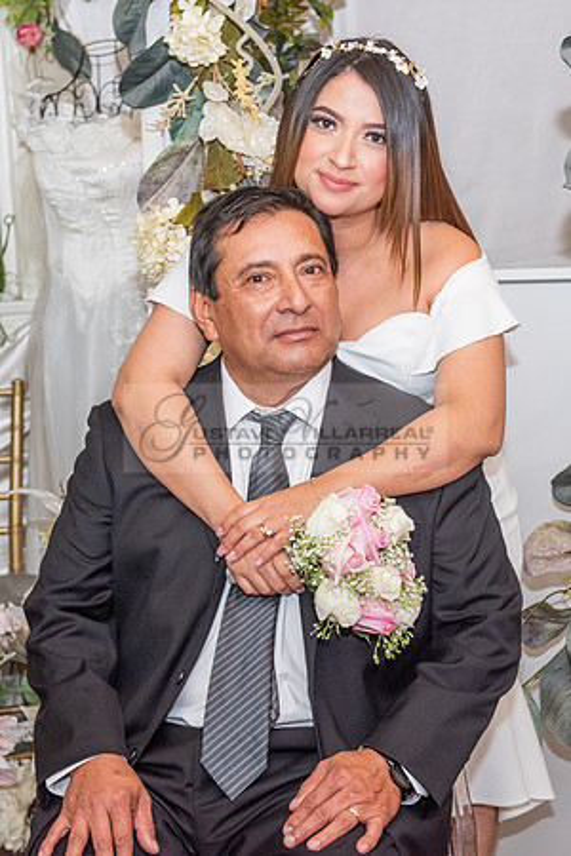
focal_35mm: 82
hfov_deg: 16.6
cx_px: 270
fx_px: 1961
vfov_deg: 24.6
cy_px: 428
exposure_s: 1/125
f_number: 4.5
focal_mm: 55
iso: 1600
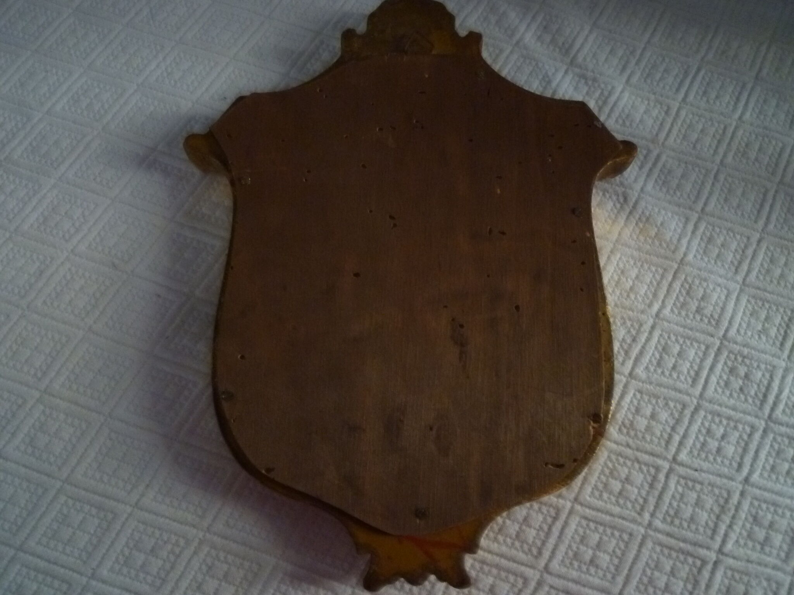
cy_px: 298
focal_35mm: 25
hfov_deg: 69.4
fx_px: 573
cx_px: 397
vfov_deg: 54.9
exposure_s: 1/4
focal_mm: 4.5
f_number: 2.8
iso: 400
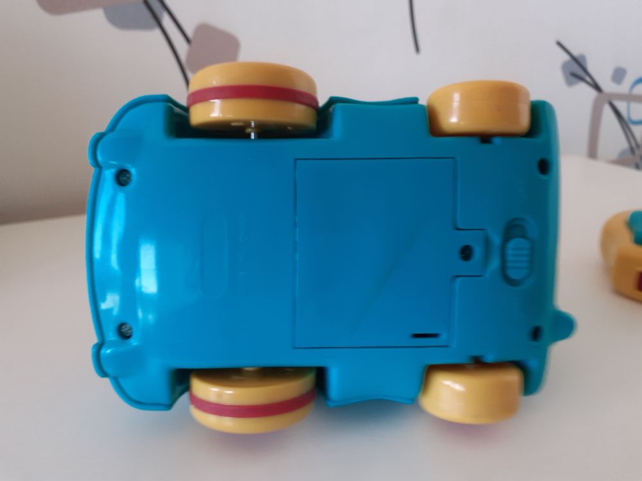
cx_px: 321
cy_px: 240
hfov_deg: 65.3
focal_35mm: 27
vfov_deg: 51.4
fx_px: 501
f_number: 1.9
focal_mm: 3.6
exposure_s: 1/60
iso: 100
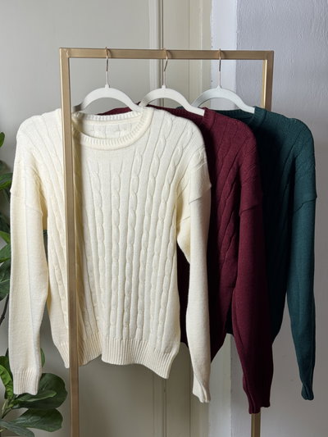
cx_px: 164
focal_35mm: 48
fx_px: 606
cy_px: 218
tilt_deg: -11.7
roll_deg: +1.3
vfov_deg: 39.6
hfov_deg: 30.3
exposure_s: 1/100
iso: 64
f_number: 1.78
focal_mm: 6.76
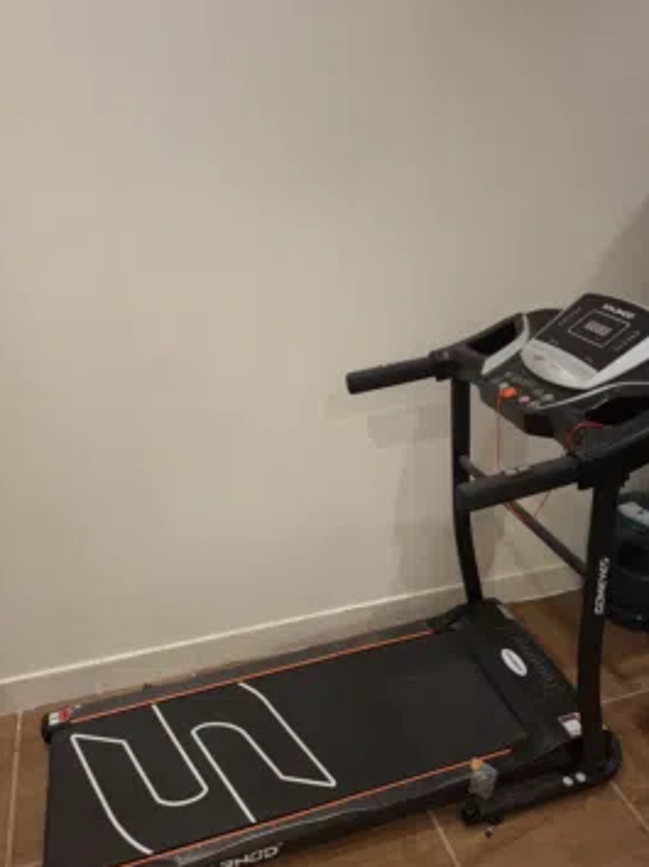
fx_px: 651
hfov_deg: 53.0
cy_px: 448
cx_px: 343
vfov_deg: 67.3
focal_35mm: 26
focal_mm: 5.54
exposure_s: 1/33
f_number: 1.8
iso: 320
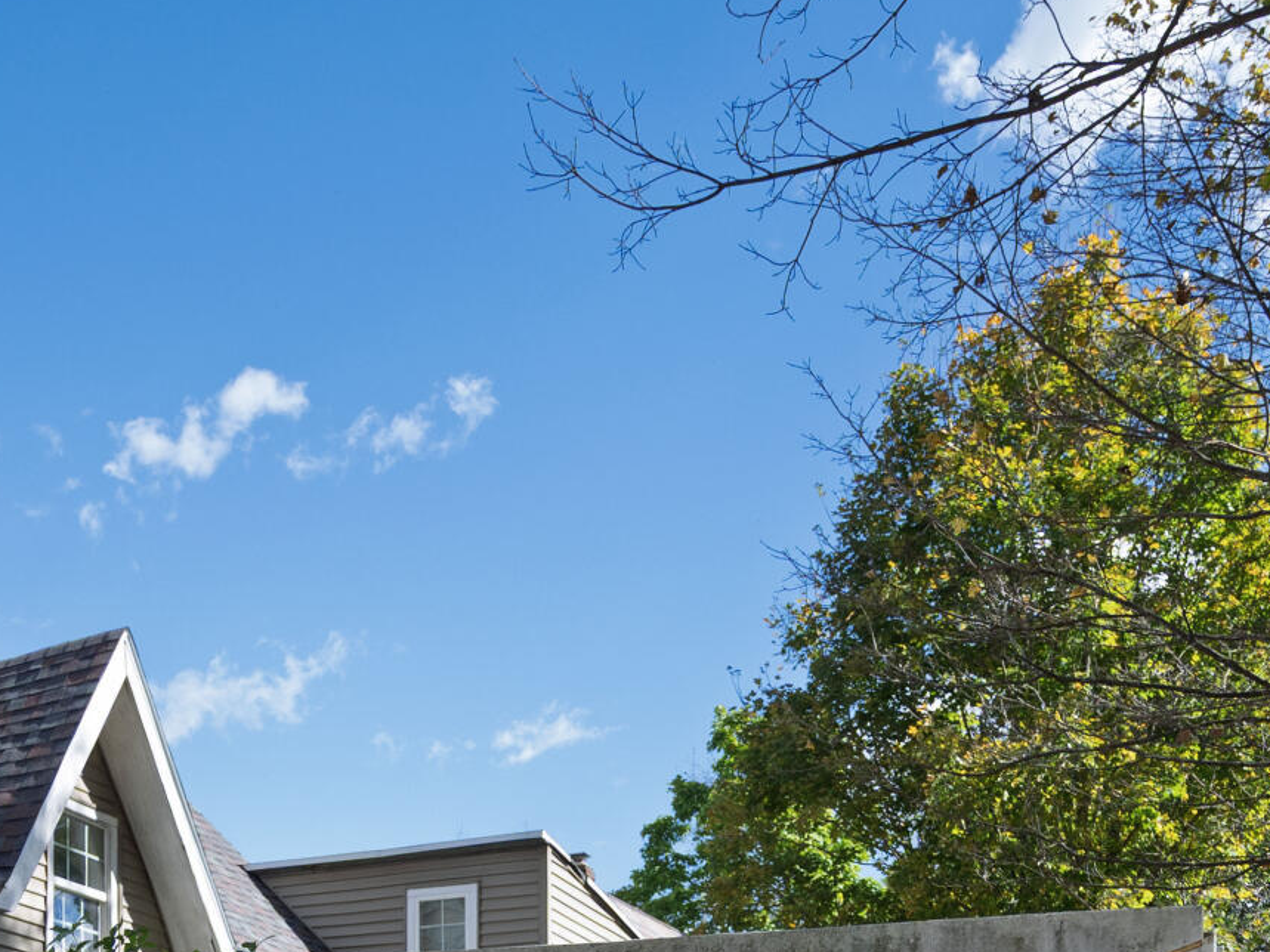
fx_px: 1724
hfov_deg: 40.3
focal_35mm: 47
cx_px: 529
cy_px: 1335
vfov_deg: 25.2
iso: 400
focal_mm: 14
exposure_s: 1/2000
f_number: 4
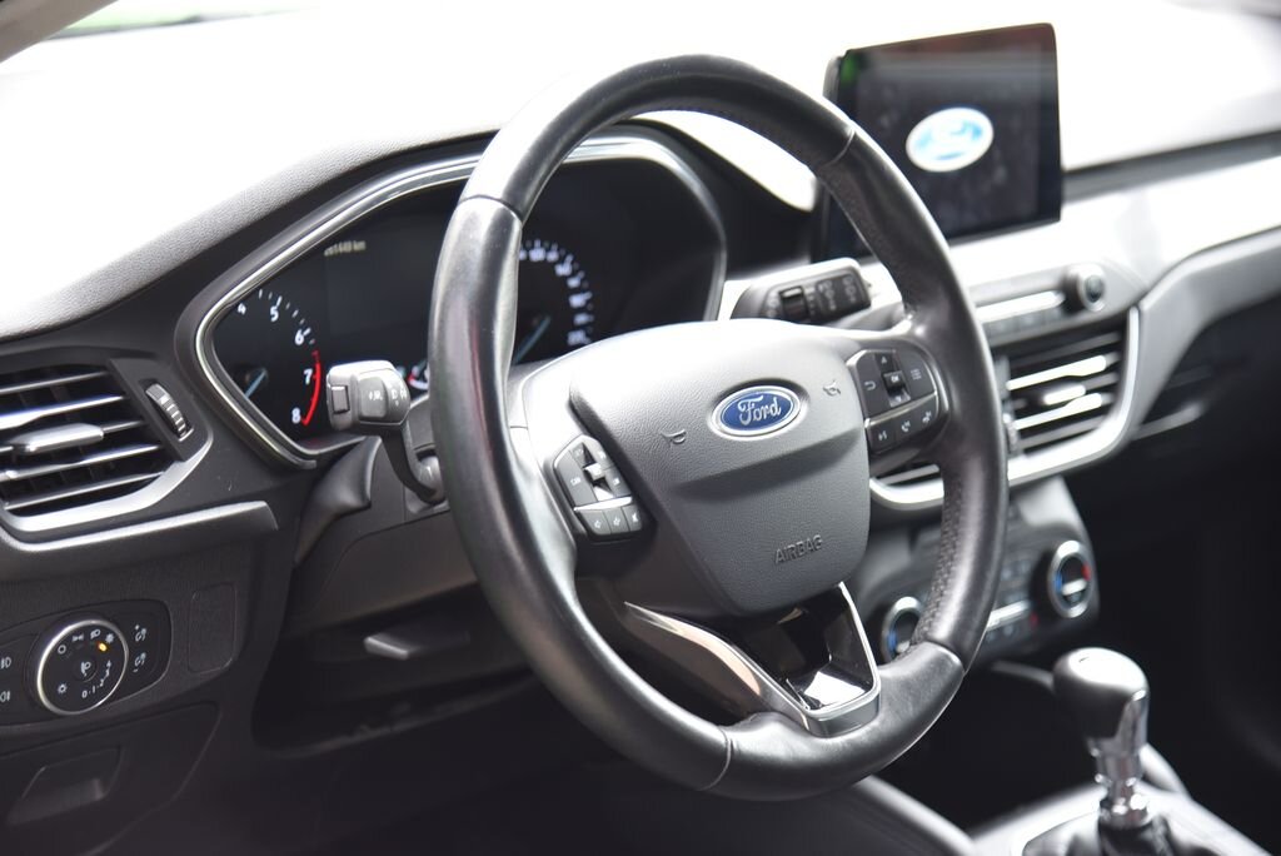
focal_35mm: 85
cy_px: 428
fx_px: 3026
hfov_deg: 23.9
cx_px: 640
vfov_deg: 16.1
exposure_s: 1/40
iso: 500
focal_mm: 85
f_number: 4
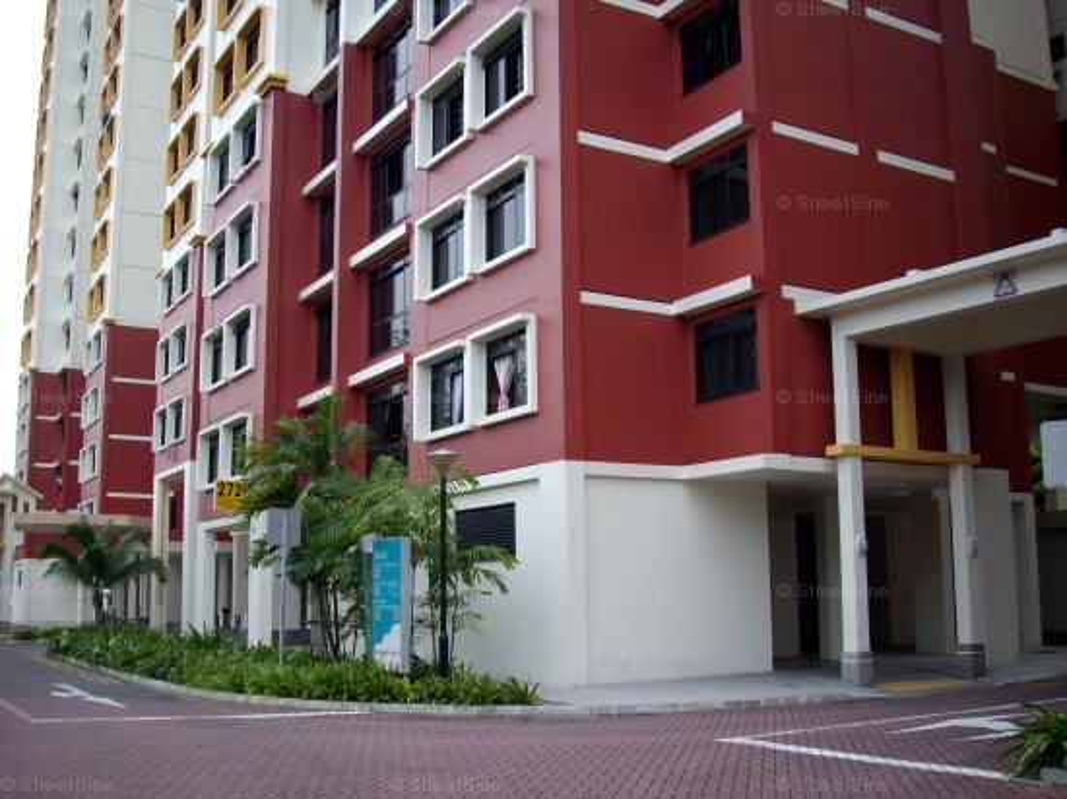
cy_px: 400
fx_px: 1140
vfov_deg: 38.6
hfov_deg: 50.2
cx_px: 534
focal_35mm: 37
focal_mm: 6.2
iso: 80
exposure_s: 1/320
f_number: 2.8
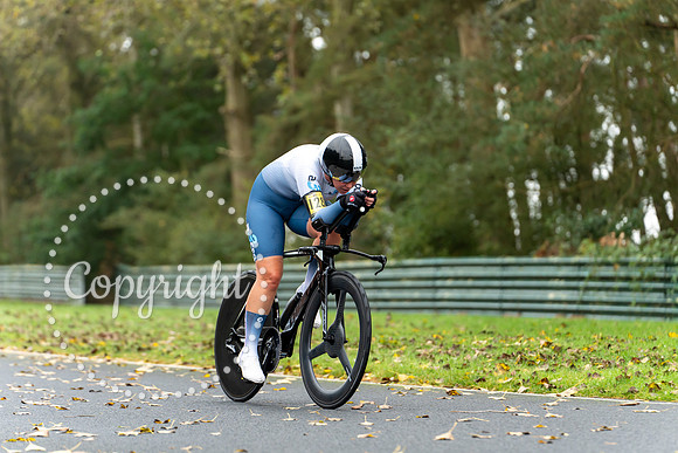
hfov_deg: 12.1
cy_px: 226
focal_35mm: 170
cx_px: 339
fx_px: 3199
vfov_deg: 8.1
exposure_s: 1/1000
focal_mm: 163
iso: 1250
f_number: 3.5
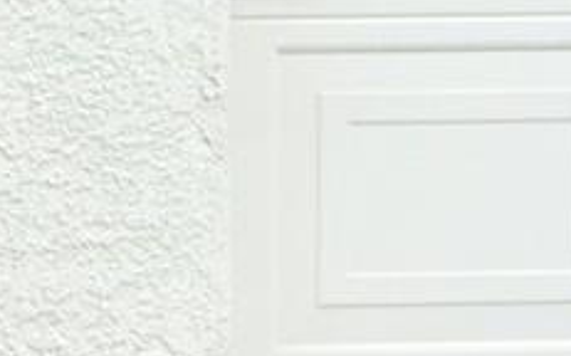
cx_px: -1261
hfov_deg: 7.0
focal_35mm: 262
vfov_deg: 5.0
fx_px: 4074
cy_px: -101
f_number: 2.8
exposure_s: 1/200
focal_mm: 7.9
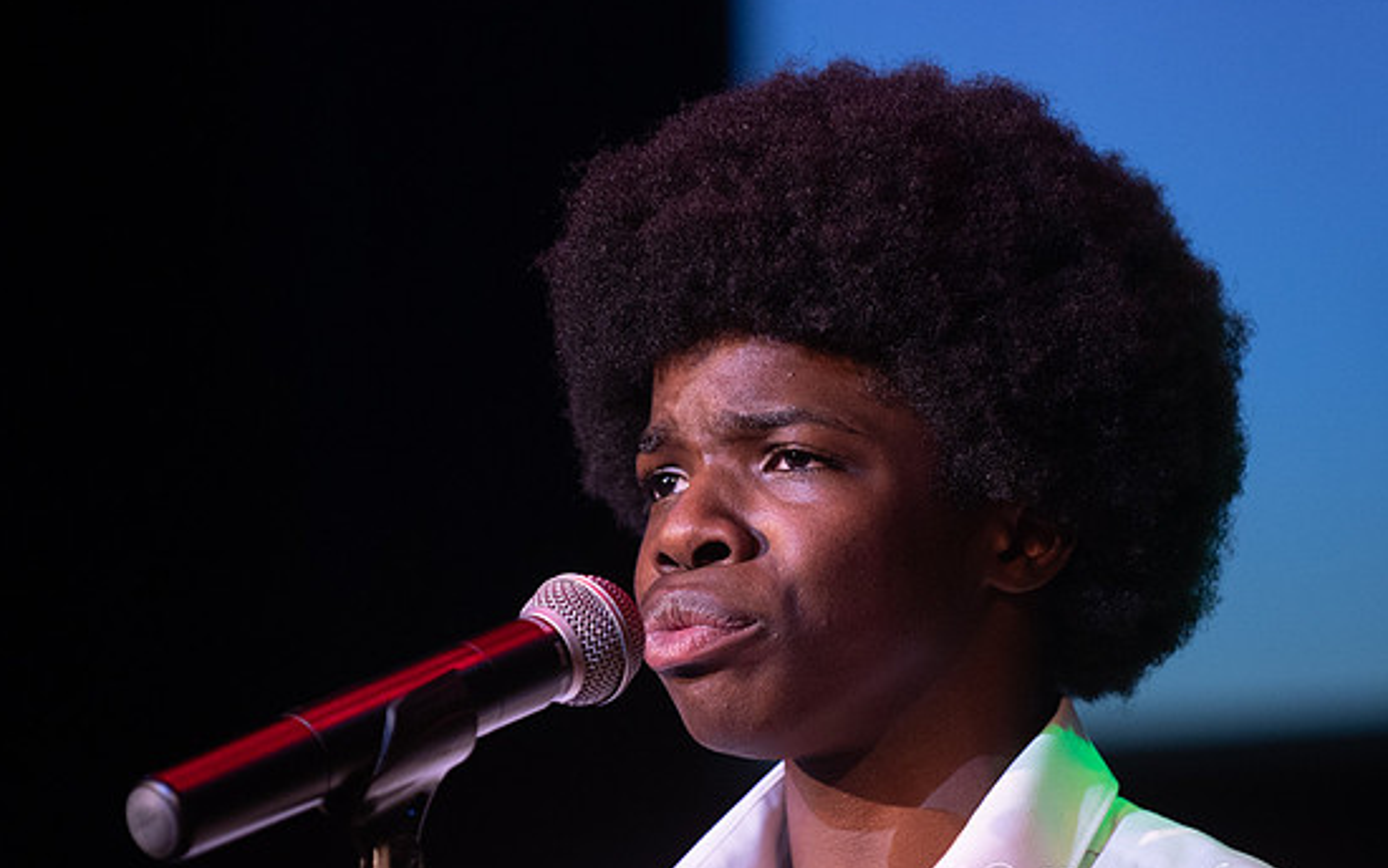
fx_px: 10367
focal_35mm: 274
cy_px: 453
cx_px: 679
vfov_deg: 4.8
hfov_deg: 7.7
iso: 1600
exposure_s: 1/200
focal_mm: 170
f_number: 2.8
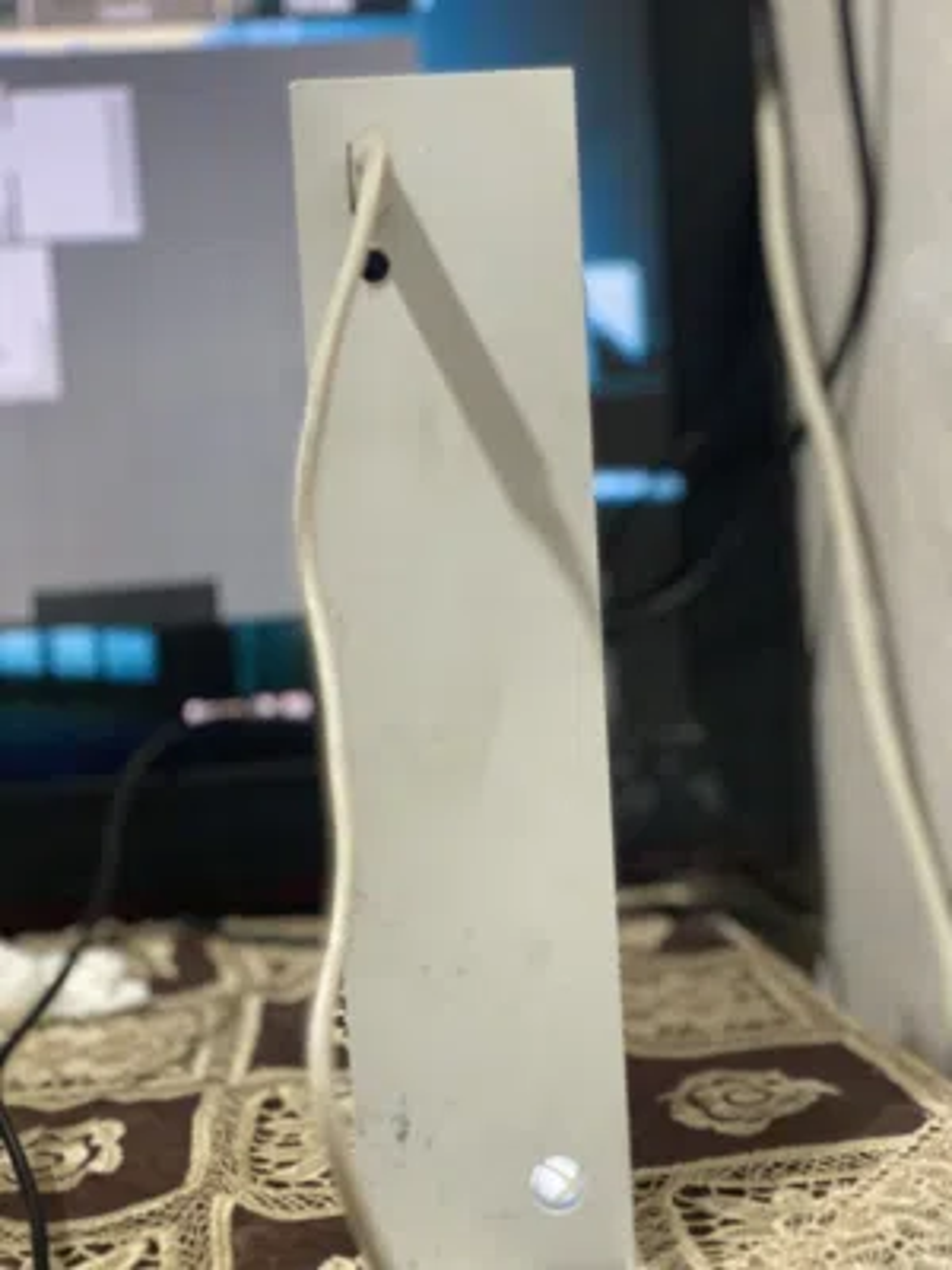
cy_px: 635
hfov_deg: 28.0
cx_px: 476
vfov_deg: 36.8
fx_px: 1907
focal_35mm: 52
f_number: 2
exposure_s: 1/83
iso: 250
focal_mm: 6
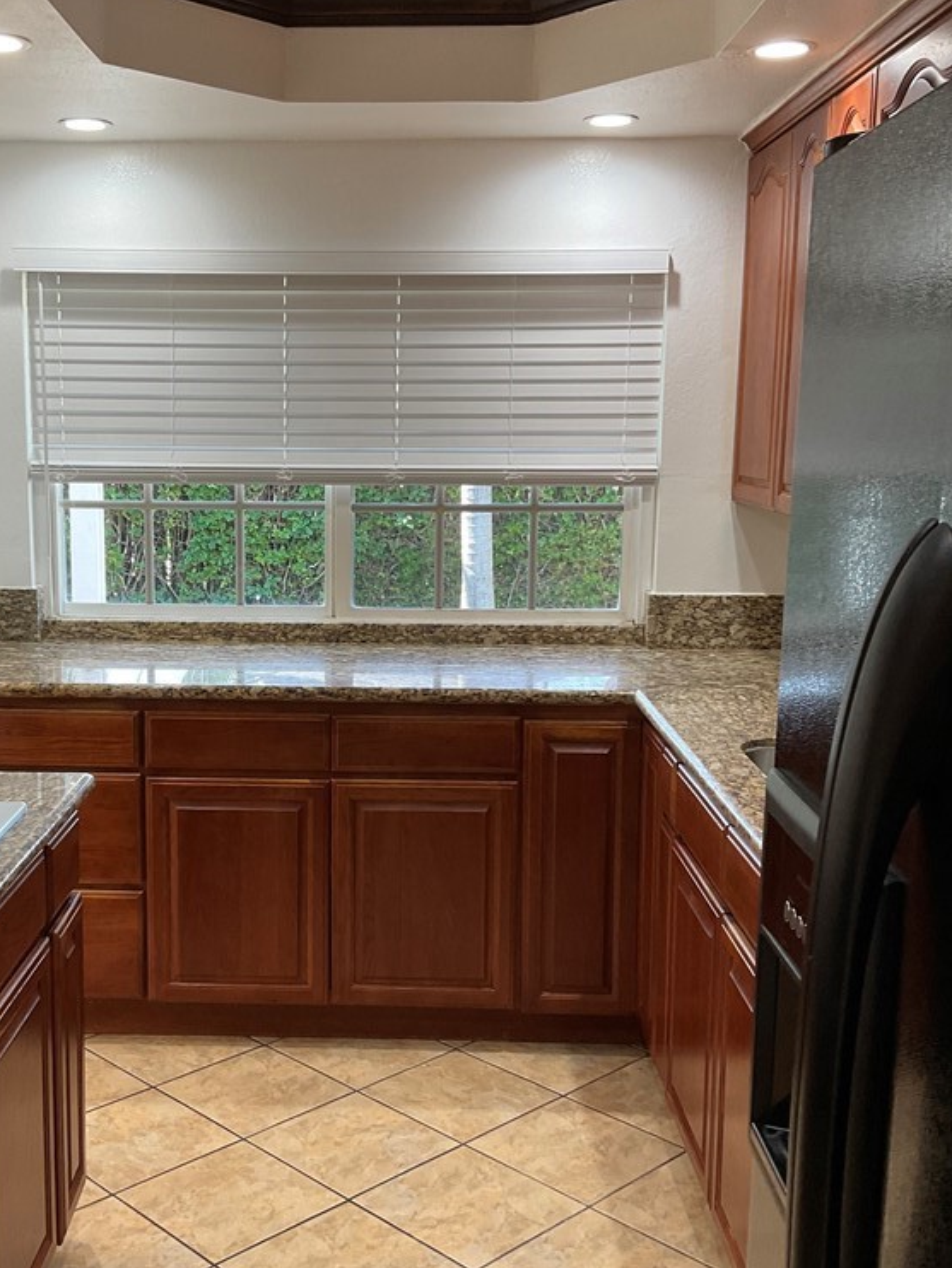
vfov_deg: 46.8
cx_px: 337
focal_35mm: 40
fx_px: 1466
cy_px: 666
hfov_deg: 35.7
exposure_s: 1/60
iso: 50
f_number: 1.8
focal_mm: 3
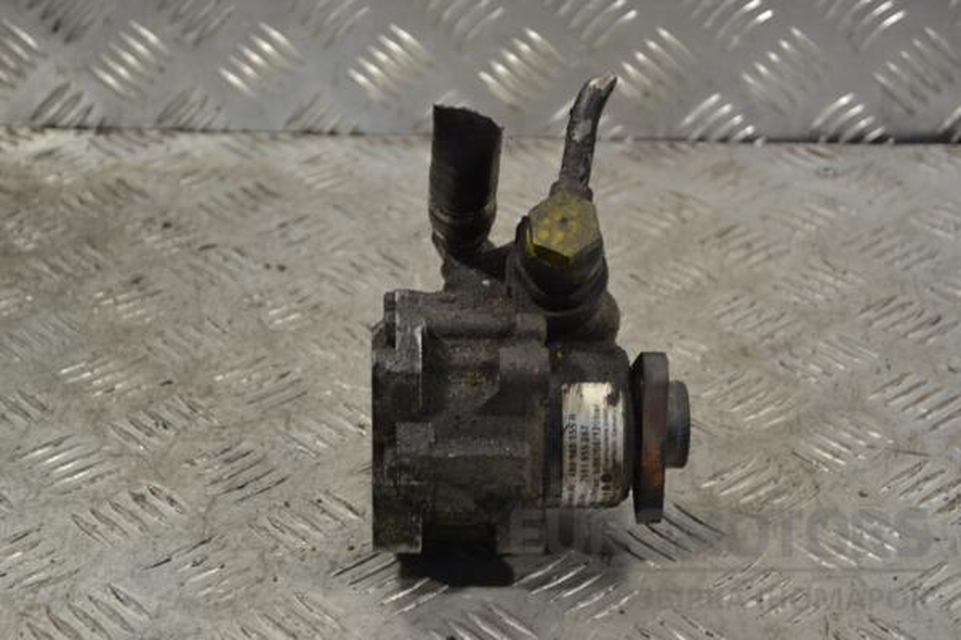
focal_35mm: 82
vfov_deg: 16.6
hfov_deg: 24.6
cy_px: 320
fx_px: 2202
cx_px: 480
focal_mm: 55
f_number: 5.6
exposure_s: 1/30
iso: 220
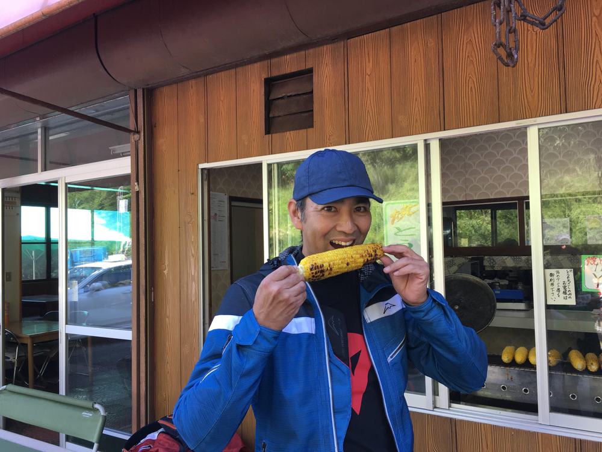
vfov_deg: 48.2
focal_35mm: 29
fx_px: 504
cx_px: 301
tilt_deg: +2.7
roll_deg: +1.3
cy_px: 226
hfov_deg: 61.7
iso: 40
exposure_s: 1/120
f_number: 2.2
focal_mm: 4.15
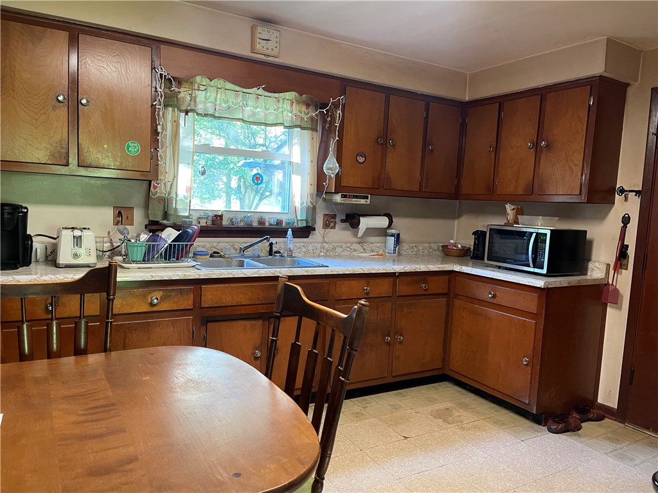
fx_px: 475
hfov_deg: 69.4
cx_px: 329
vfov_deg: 54.9
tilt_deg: -6.5
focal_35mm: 25
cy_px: 246
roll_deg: -2.8
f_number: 1.6
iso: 400
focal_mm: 5.1
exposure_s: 1/40
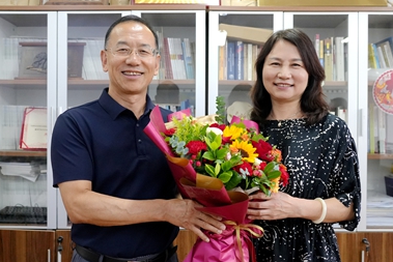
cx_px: 192
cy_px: 133
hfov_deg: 50.7
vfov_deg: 35.1
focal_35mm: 38
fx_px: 415
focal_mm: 24
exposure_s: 1/160
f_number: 4
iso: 3200
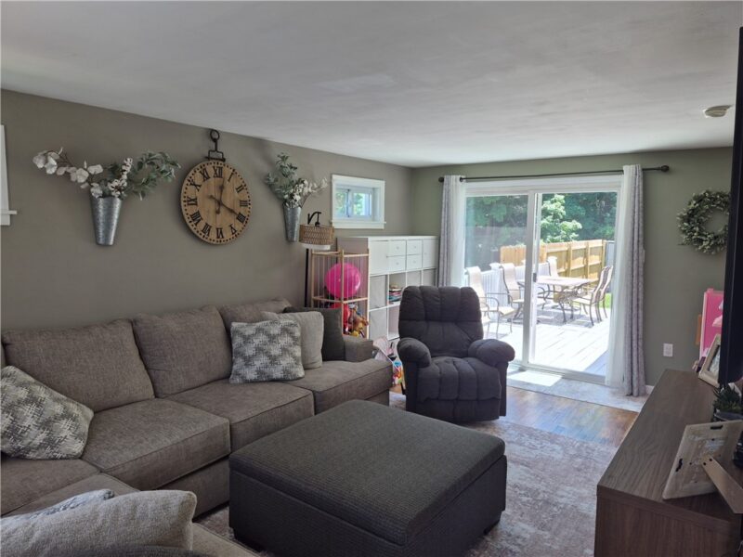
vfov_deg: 58.9
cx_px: 372
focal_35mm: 23
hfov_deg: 73.9
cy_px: 278
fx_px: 494
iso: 32
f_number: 1.8
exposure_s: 1/120
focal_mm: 5.4
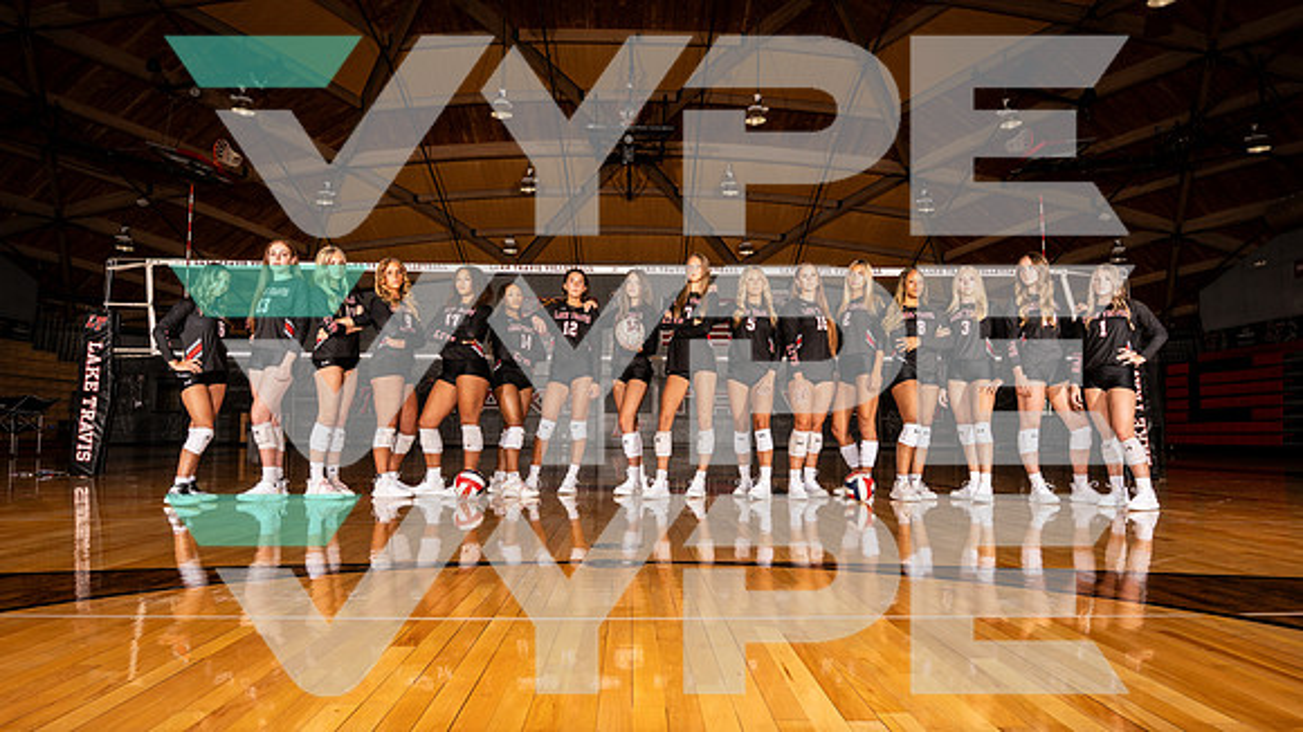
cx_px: 652
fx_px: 868
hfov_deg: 73.8
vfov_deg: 45.7
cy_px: 366
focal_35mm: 25
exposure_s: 1/250
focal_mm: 24
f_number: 11
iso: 250
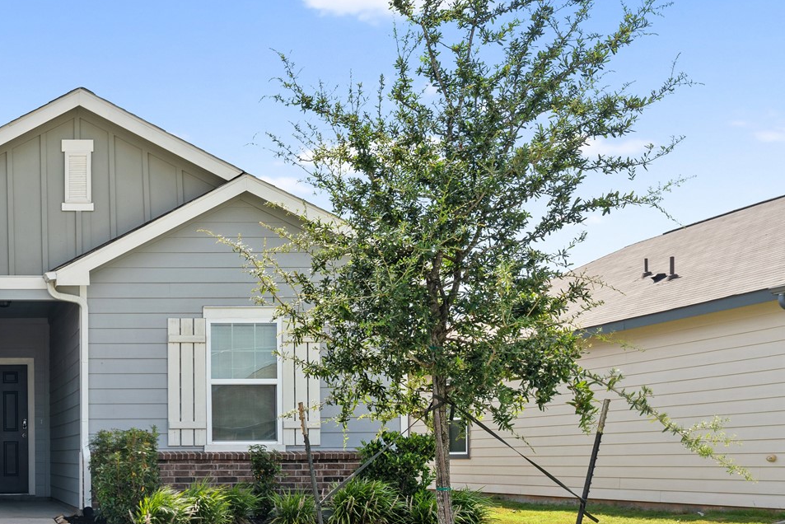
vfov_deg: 32.3
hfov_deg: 40.4
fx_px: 904
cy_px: 289
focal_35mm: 41
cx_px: -21
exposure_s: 1/20
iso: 64
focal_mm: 18.2
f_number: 11
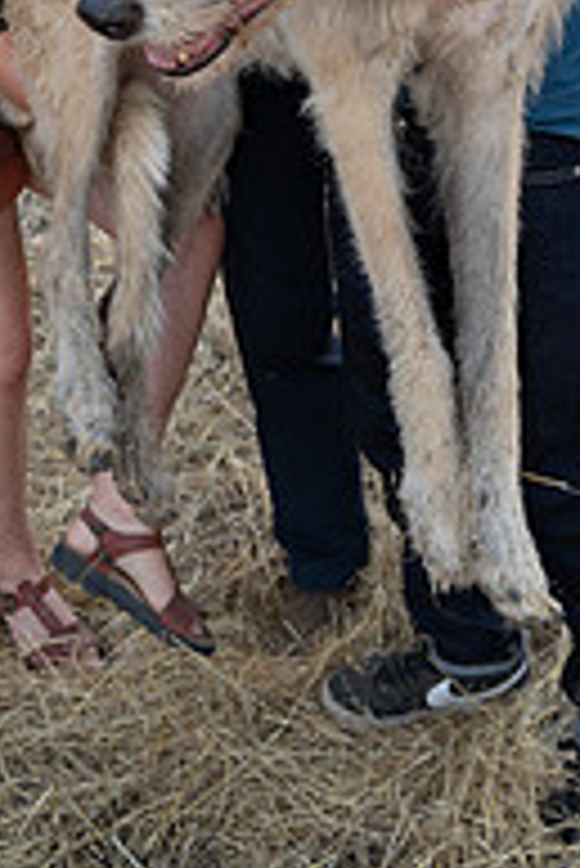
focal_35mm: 56
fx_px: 1351
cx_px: 360
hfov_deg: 24.2
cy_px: -4
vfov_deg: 32.7
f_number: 2.8
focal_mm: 24
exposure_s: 1/160
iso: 250
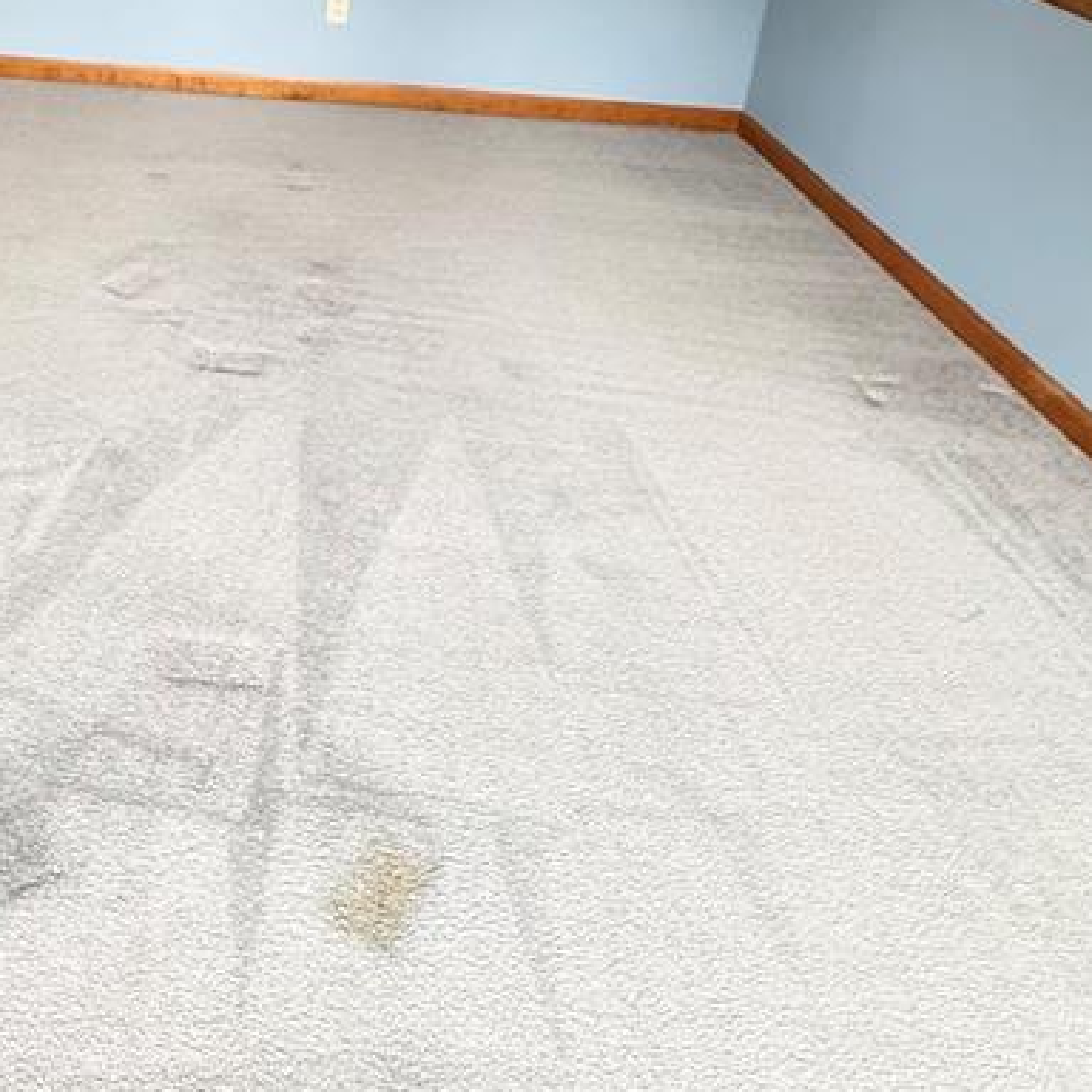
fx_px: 1178
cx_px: 171
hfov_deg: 46.3
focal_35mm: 33
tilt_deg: -17.2
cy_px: 31
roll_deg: -2.8
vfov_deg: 43.5
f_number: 2.2
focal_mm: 2.22
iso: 640
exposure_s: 1/120
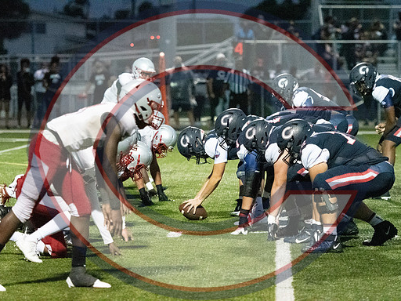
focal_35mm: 196
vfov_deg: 7.6
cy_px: 150
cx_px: 199
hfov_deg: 10.1
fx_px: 2271
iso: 36000
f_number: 2.8
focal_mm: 120
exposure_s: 1/3200
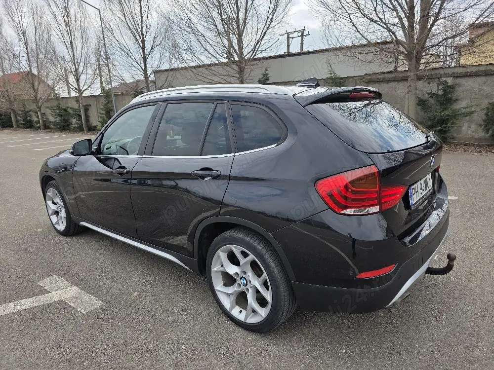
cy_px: 185
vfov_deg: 58.9
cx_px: 247
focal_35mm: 23
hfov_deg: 73.9
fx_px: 328
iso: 80
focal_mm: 6.3
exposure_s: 1/5000
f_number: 1.7
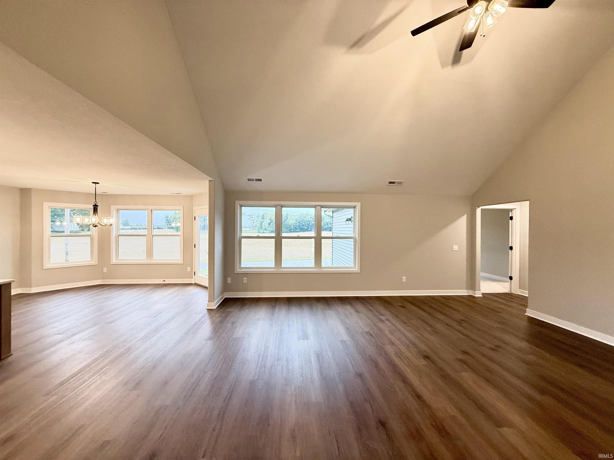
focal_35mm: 14
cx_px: 307
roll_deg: -0.3
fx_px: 248
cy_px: 230
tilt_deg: +0.3
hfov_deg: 102.1
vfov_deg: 85.7
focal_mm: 2.22
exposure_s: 1/120
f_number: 2.2
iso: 320
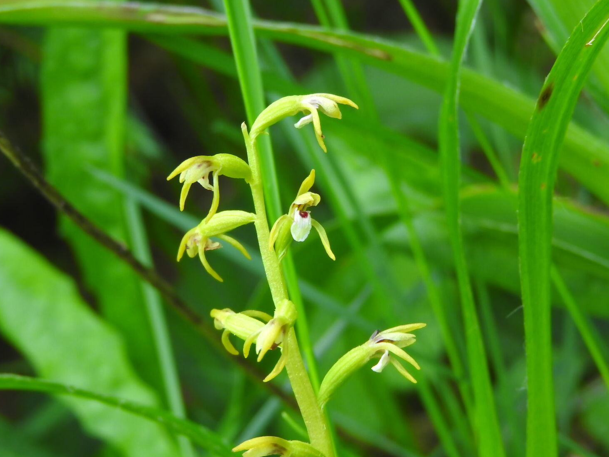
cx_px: 316
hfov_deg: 17.1
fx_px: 2023
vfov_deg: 12.9
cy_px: 215
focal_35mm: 115
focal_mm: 18.8
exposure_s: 1/125
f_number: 4.8
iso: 800
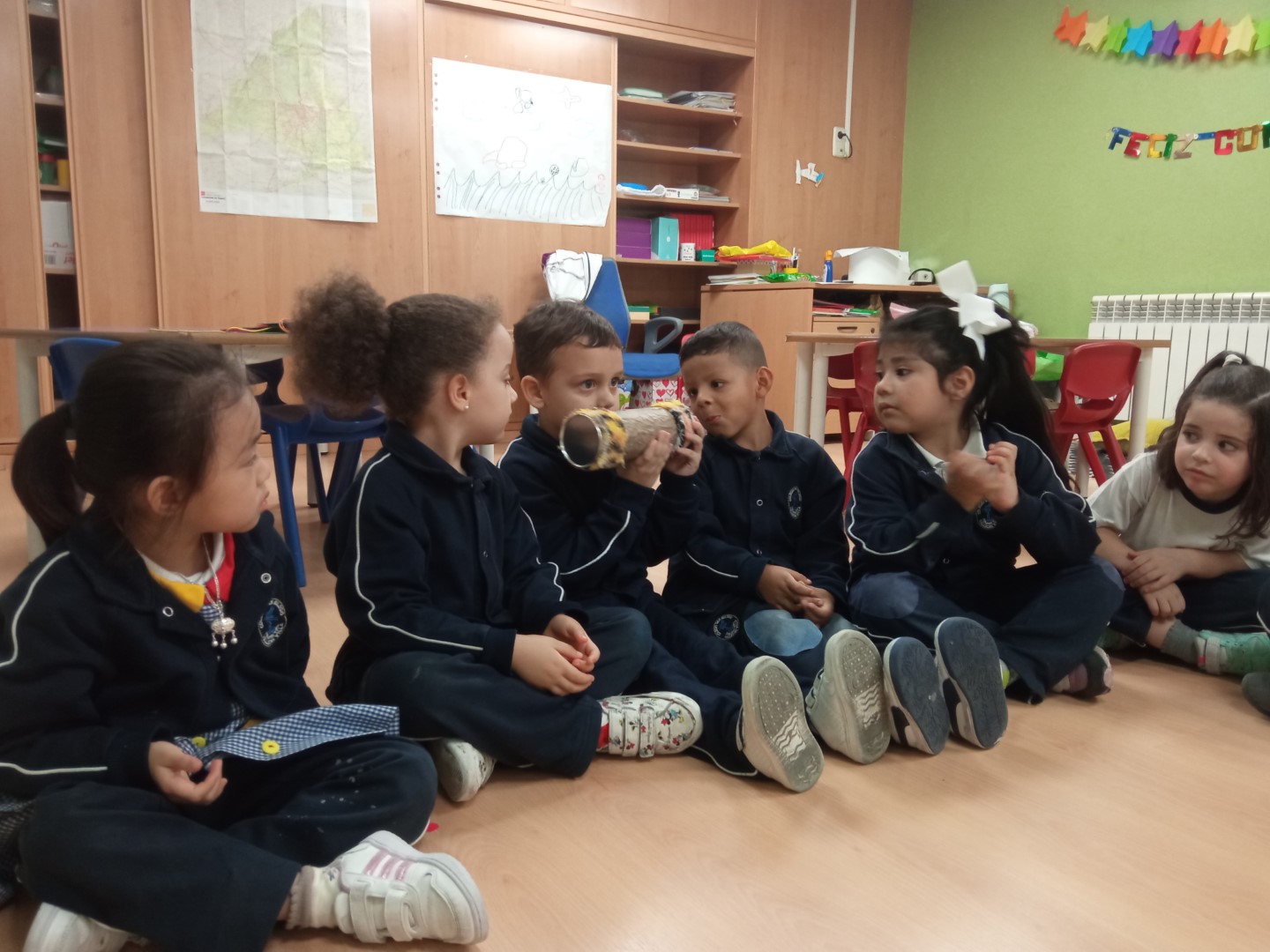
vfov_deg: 51.4
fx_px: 991
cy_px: 476
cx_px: 635
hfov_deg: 65.3
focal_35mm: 27
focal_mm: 3.79
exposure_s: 1/33.3
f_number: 2.2
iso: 483
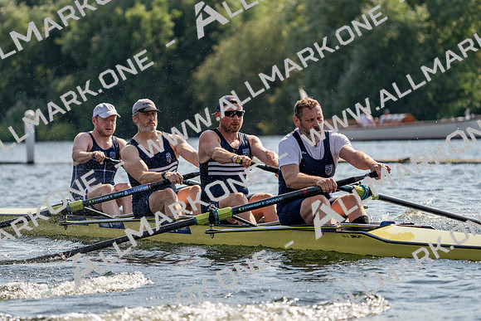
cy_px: 160
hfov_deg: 8.5
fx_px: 3221
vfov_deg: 5.7
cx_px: 240
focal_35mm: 241
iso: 200
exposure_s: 1/1600
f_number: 5.6
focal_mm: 241
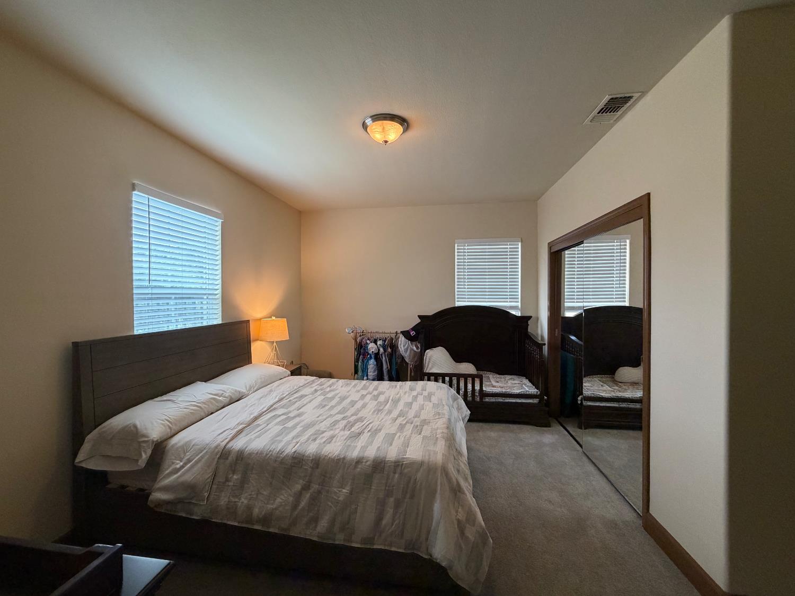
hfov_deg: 102.1
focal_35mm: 14
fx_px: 322
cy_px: 298
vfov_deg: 85.7
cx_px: 398
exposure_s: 1/60
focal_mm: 2.22
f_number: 2.2
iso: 250
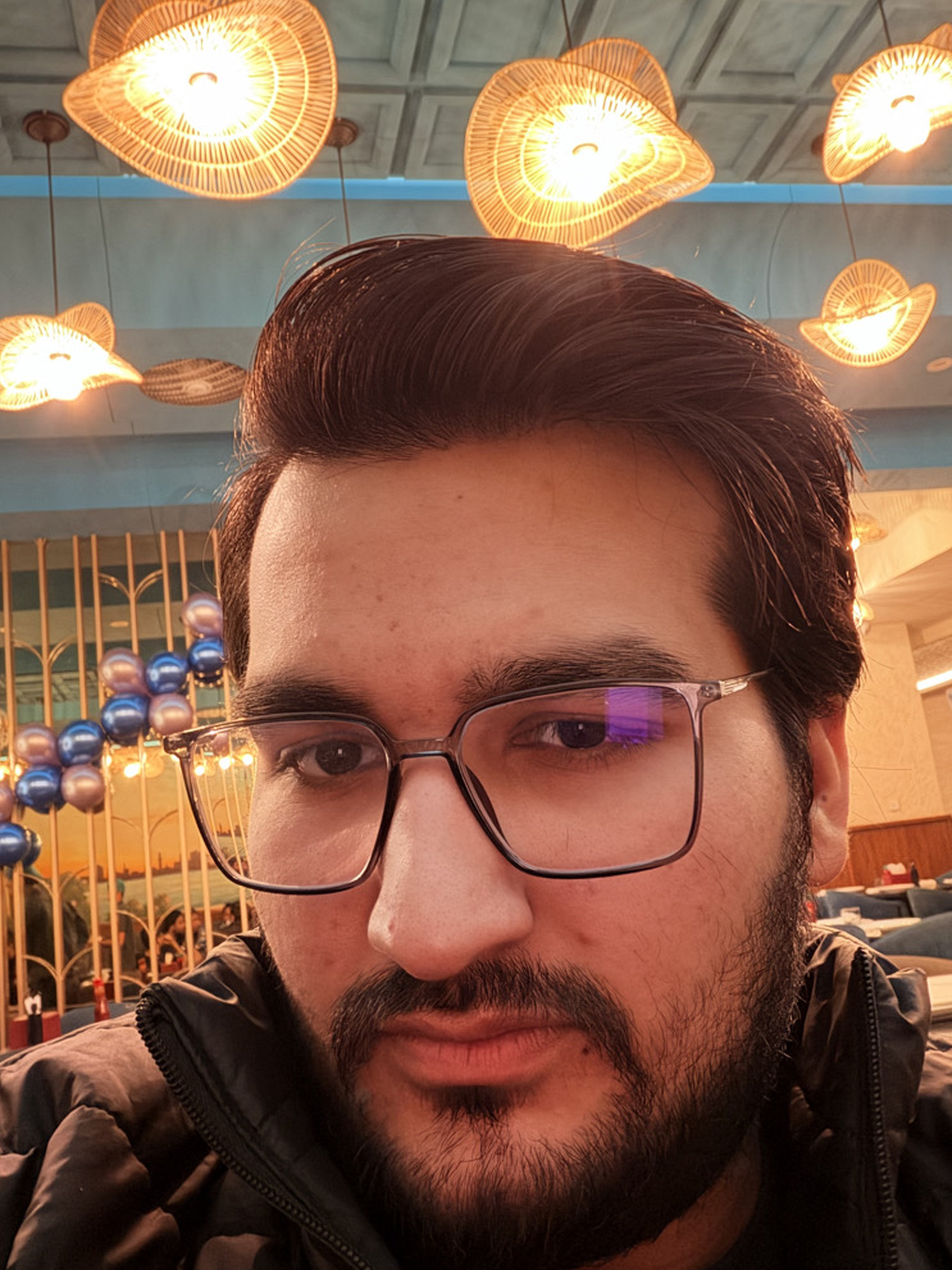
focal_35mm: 31
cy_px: 638
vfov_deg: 58.4
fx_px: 1137
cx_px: 482
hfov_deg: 45.4
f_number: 1.9
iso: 1250
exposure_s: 1/14
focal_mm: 2.71
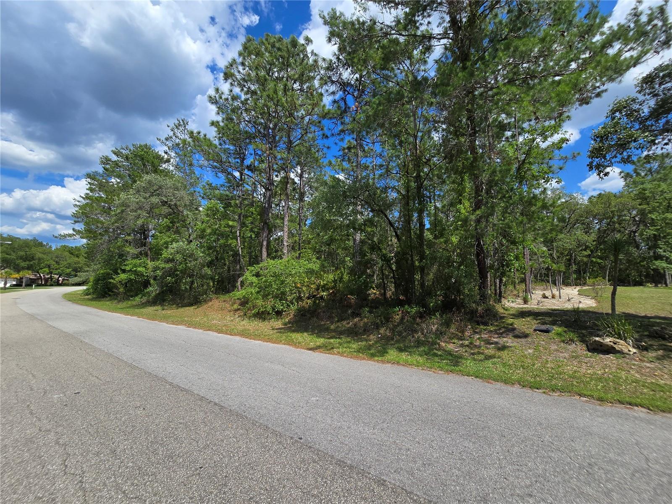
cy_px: 252
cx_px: 336
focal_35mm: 13
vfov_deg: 89.9
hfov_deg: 106.2
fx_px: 252
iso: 50
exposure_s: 1/2643
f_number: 2.2
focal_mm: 2.2
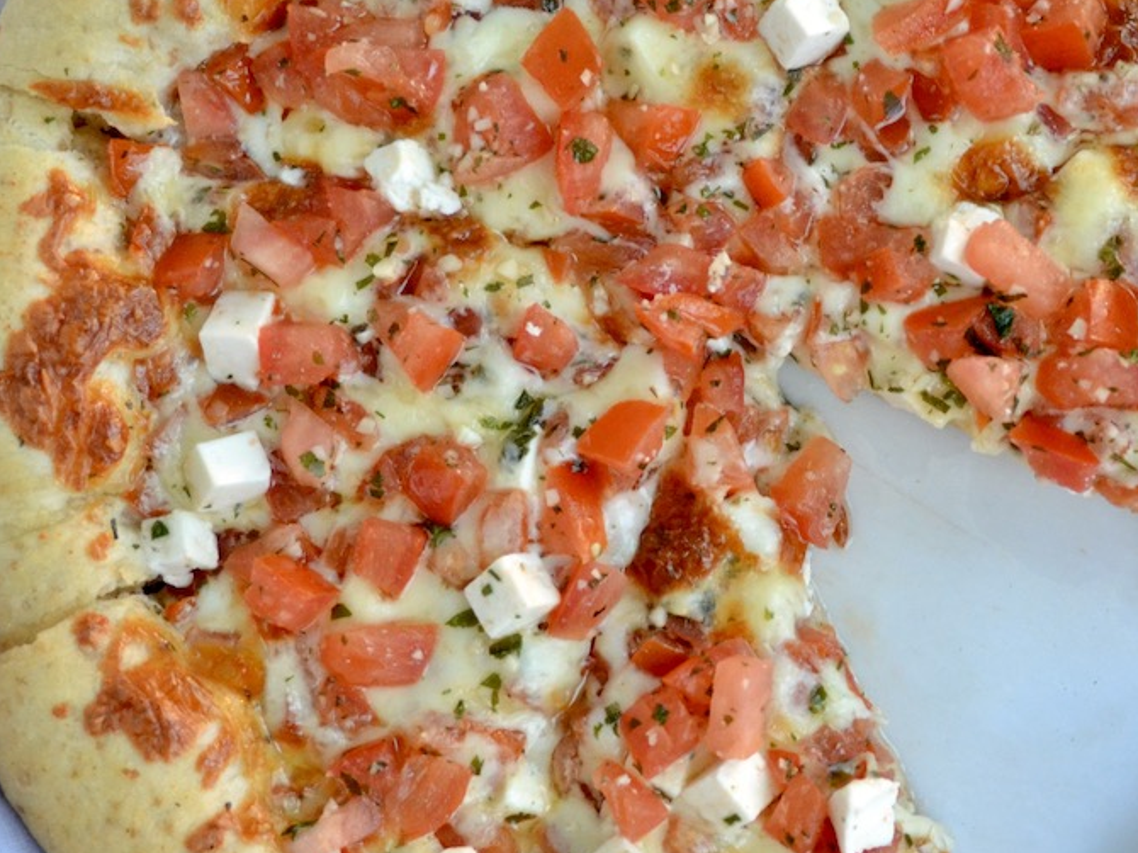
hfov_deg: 12.7
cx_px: 921
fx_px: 5094
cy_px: 629
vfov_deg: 9.6
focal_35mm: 155
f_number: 3.2
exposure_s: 1/125
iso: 2500
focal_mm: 60
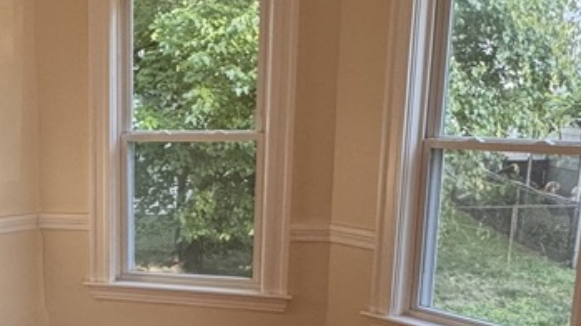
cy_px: 278
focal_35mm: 56
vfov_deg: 21.1
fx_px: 862
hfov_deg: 34.6
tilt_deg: -13.0
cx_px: 32
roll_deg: +0.5
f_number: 2.2
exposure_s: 1/99
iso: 200
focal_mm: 2.22
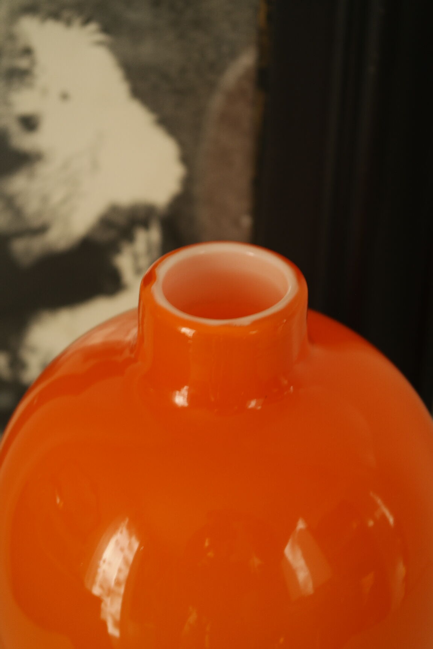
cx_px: 216
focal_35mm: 77
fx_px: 1389
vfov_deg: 26.3
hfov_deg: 17.7
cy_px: 324
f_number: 5.6
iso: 200
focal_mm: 50
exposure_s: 1/30
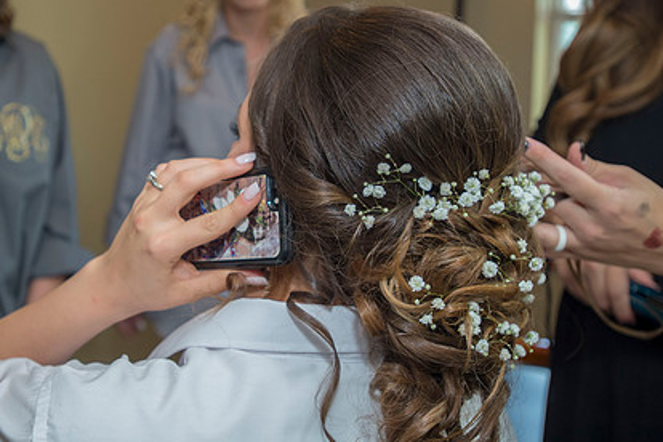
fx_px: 902
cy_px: 162
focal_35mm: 49
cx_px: 221
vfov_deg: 27.4
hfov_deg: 39.9
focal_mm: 35
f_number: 4
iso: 1250
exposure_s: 1/320
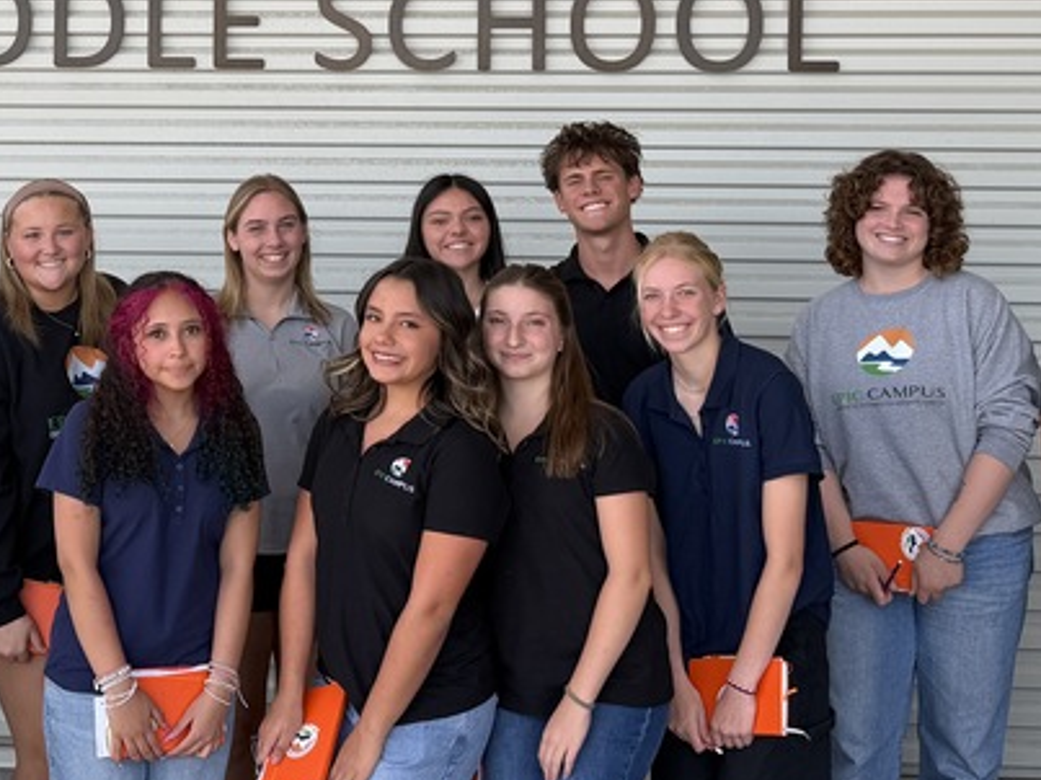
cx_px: 271
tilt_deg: +2.1
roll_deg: -0.4
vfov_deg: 23.7
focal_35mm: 61
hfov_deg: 31.2
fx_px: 1834
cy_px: 155
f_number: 1.78
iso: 80
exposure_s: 1/1005
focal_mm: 6.76
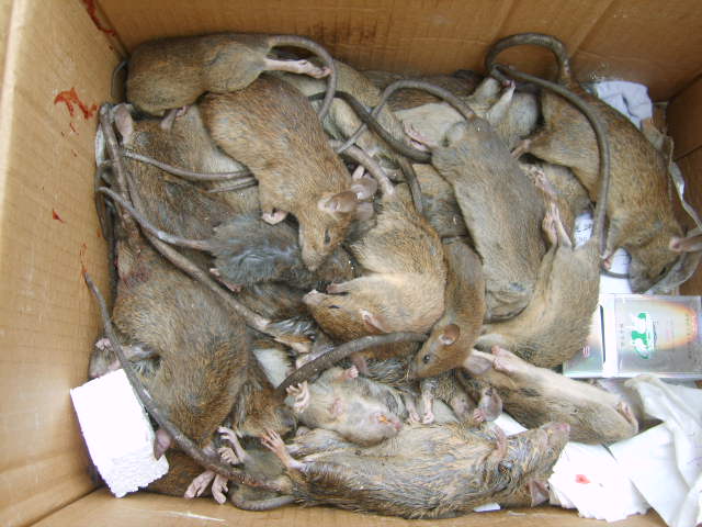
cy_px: 264
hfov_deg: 52.6
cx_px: 351
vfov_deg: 40.7
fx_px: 710
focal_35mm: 35
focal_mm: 5.8
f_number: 2.8
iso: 50
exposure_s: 1/60
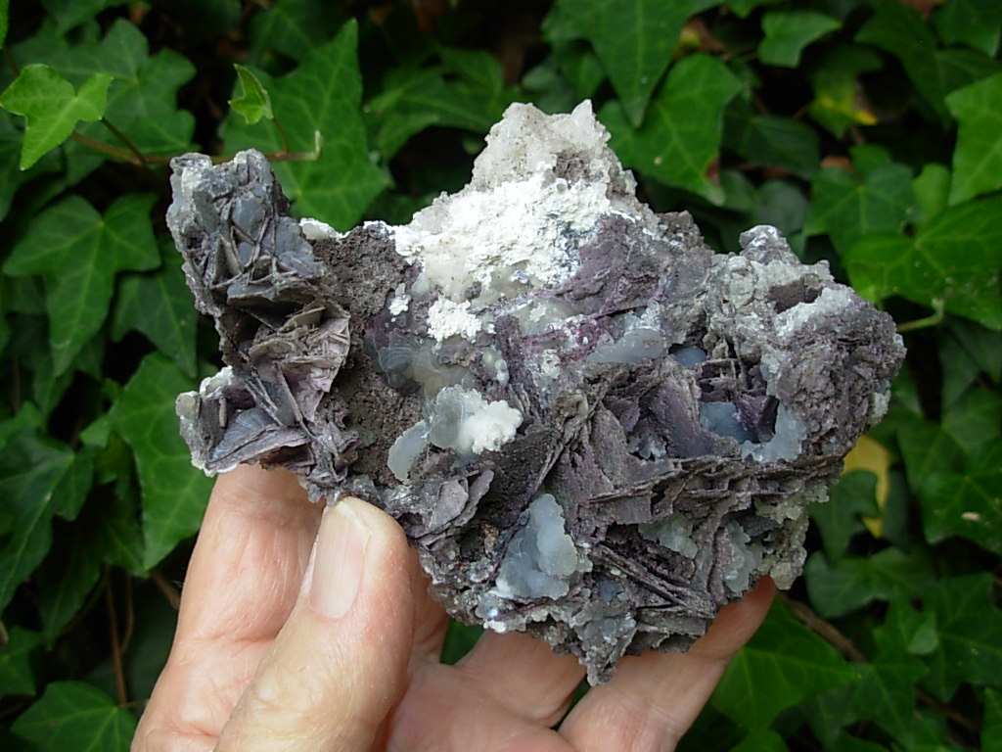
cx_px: 501
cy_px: 376
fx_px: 1100
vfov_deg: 37.7
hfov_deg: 49.0
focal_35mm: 38
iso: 50
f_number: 2.9
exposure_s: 1/181
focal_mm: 6.3
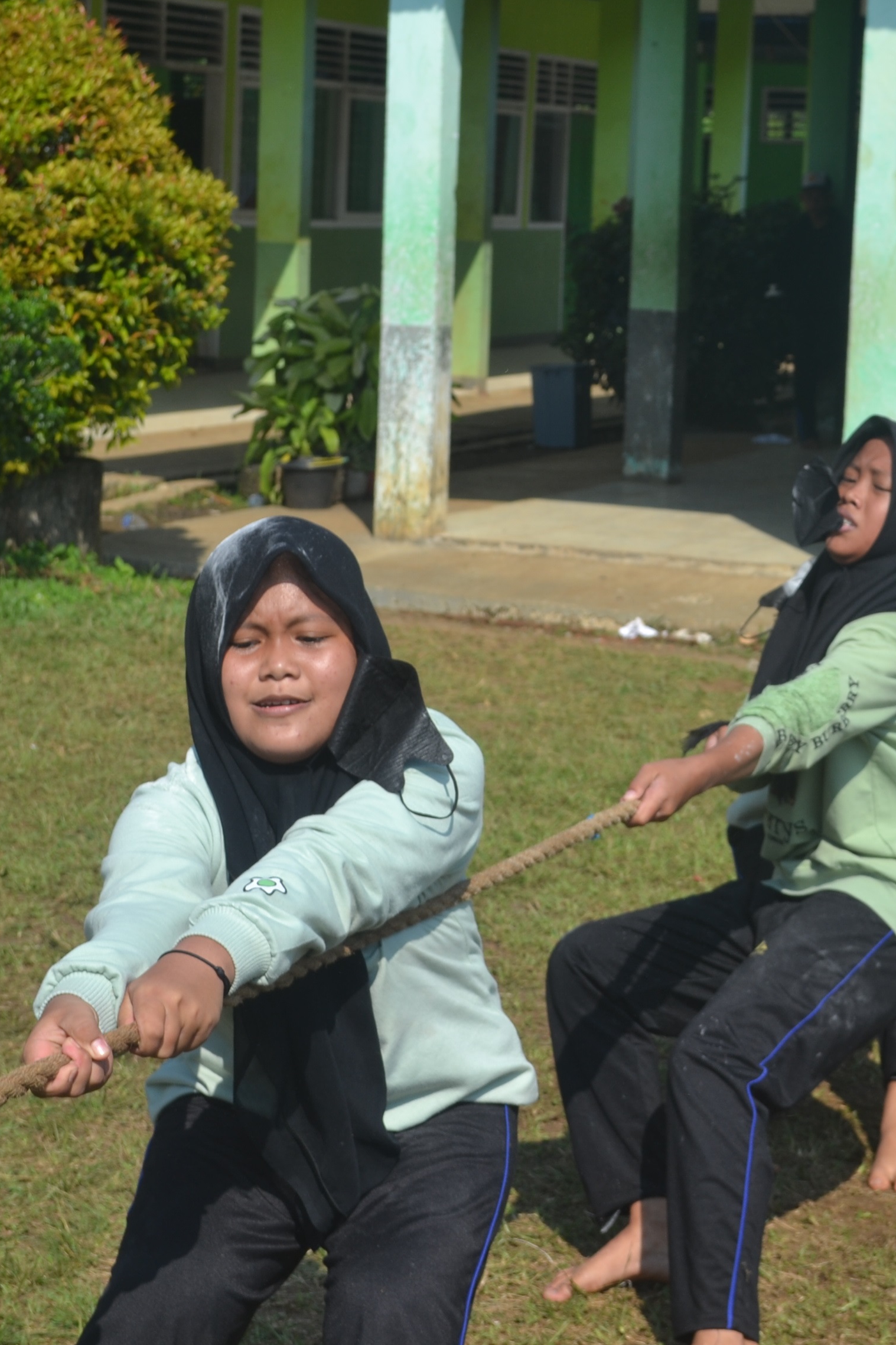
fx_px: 3062
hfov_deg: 16.5
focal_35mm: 82
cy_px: 668
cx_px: 705
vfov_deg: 24.8
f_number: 8
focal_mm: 36
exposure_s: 1/320
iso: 100
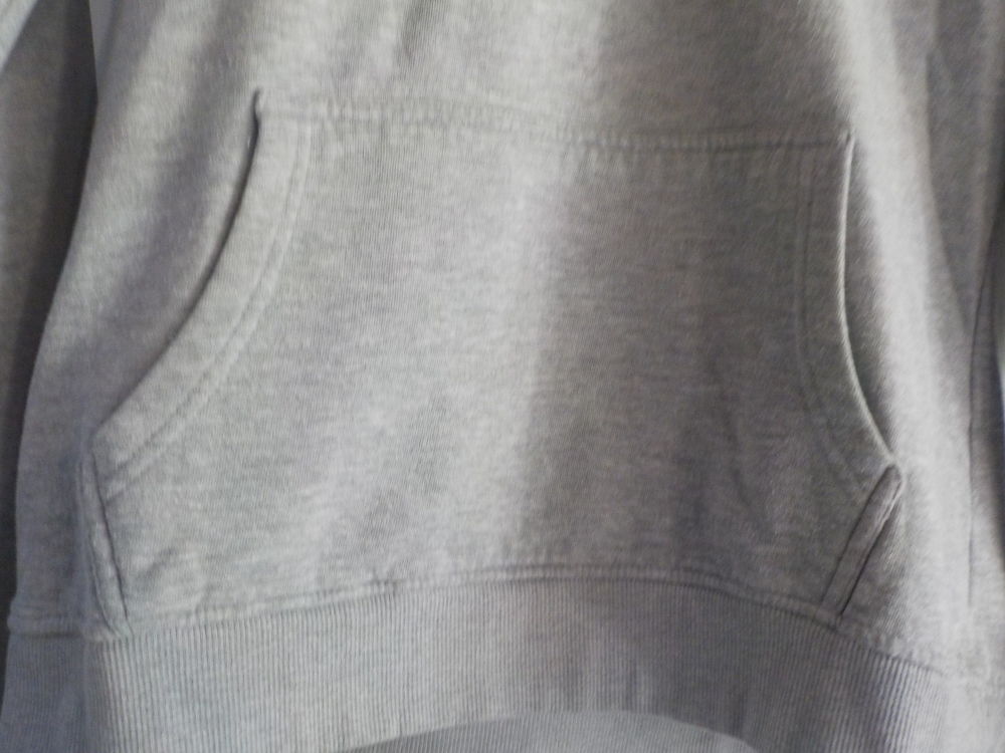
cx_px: 502
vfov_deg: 46.8
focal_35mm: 30
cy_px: 376
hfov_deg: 60.0
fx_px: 871
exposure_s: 1/30
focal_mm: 4.1
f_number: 3.3
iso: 400
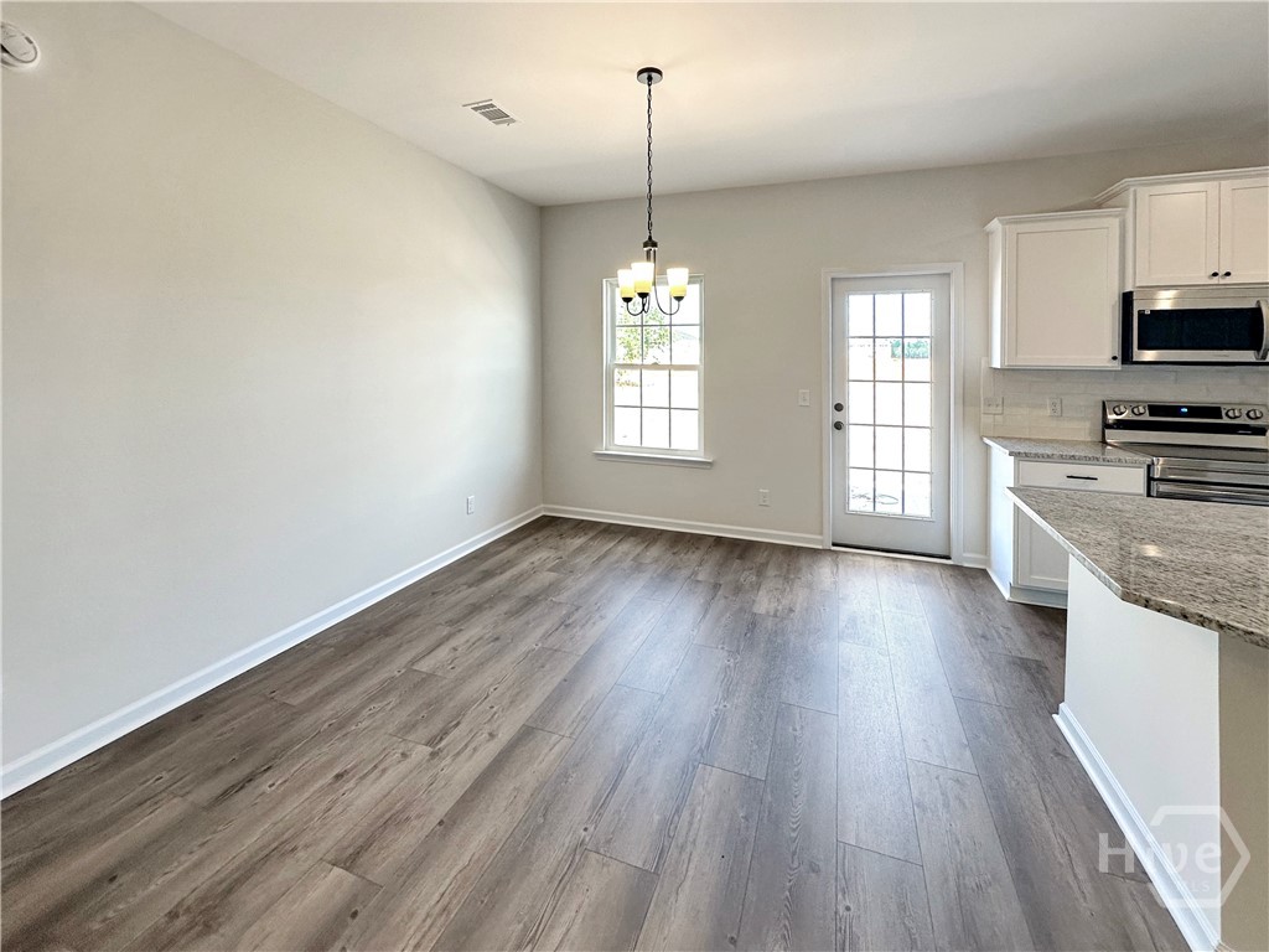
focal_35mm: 14
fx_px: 513
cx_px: 634
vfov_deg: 85.7
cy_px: 476
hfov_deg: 102.1
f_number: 2.2
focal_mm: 2.22
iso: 80
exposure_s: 1/120
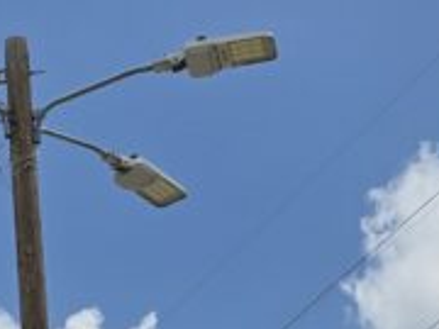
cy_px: 838
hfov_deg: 15.0
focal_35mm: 131
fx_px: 1661
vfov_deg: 9.7
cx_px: 163
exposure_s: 1/1677
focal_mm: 6.3
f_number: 1.7
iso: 12
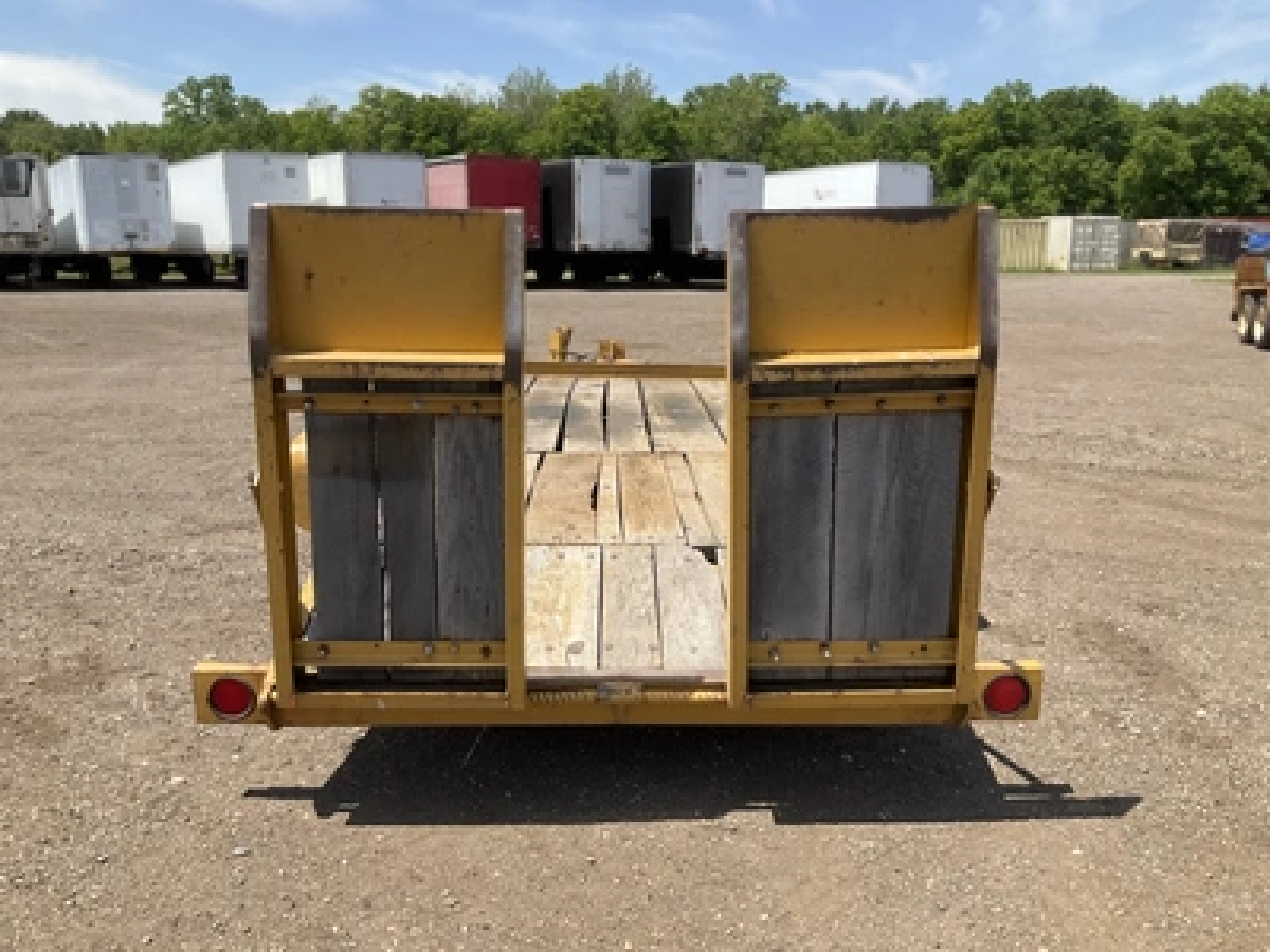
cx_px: 635
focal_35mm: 29
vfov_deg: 48.2
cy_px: 476
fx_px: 1064
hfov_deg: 61.7
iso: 25
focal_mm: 3
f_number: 1.8
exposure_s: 1/1451
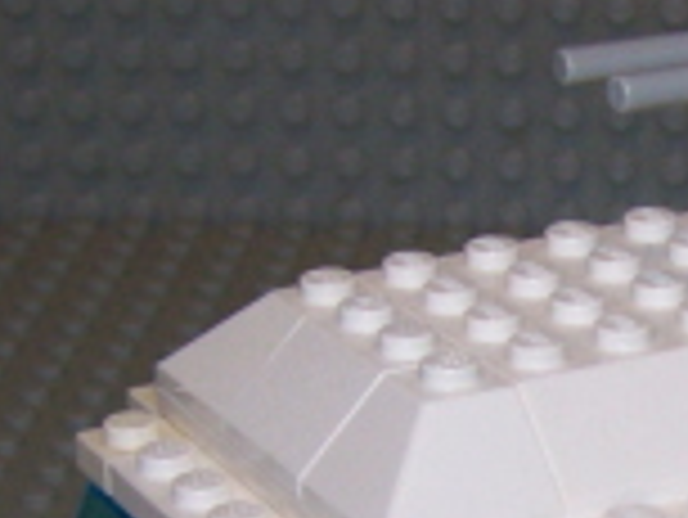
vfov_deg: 9.2
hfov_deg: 12.0
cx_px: 913
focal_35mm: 159
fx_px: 3163
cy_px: 595
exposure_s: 1/60
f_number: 2.8
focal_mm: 6.3
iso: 140
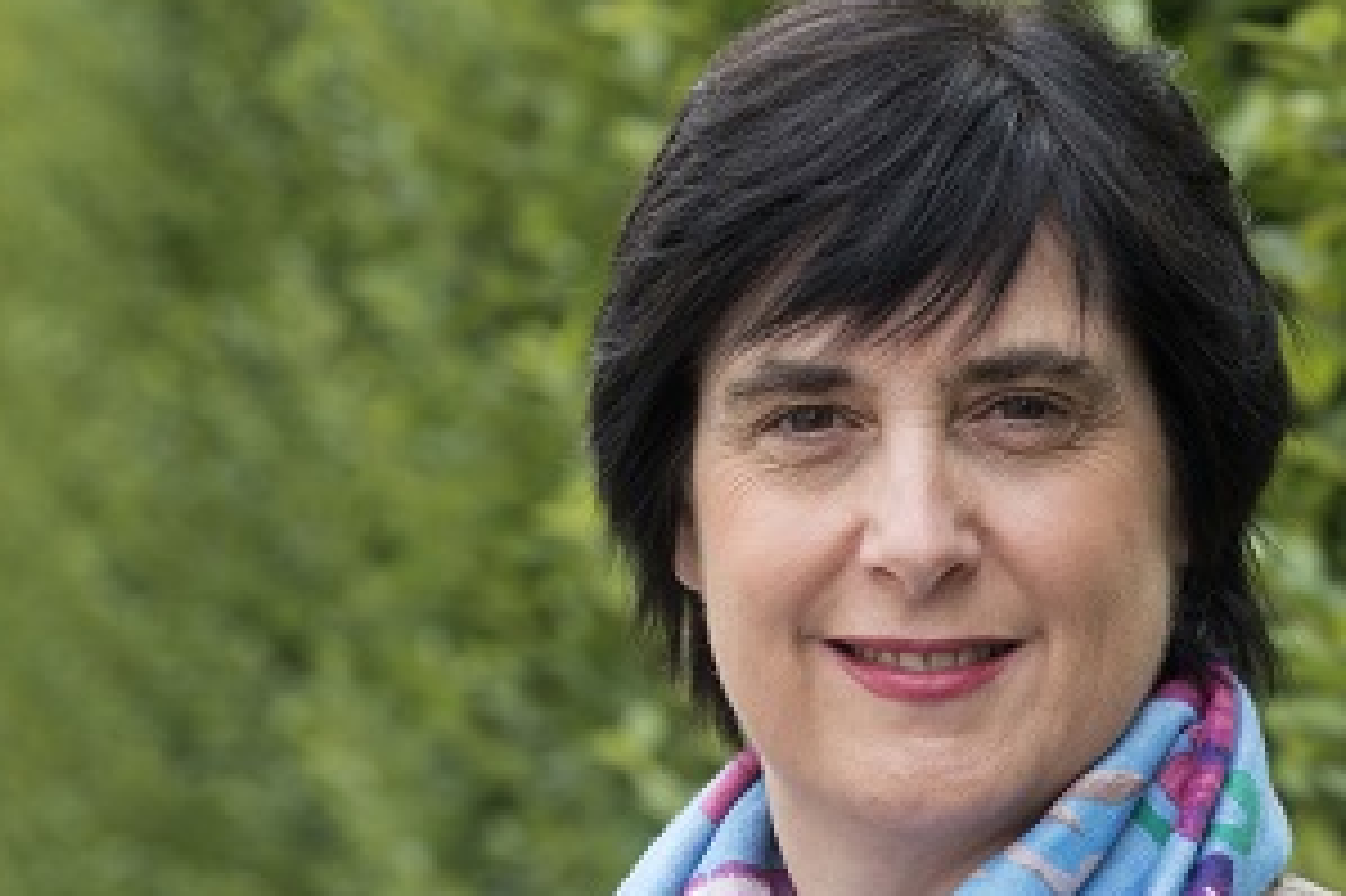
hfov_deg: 9.9
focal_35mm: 209
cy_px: 439
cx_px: 630
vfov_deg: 6.6
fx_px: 7810
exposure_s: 1/200
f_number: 9
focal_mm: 125
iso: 500
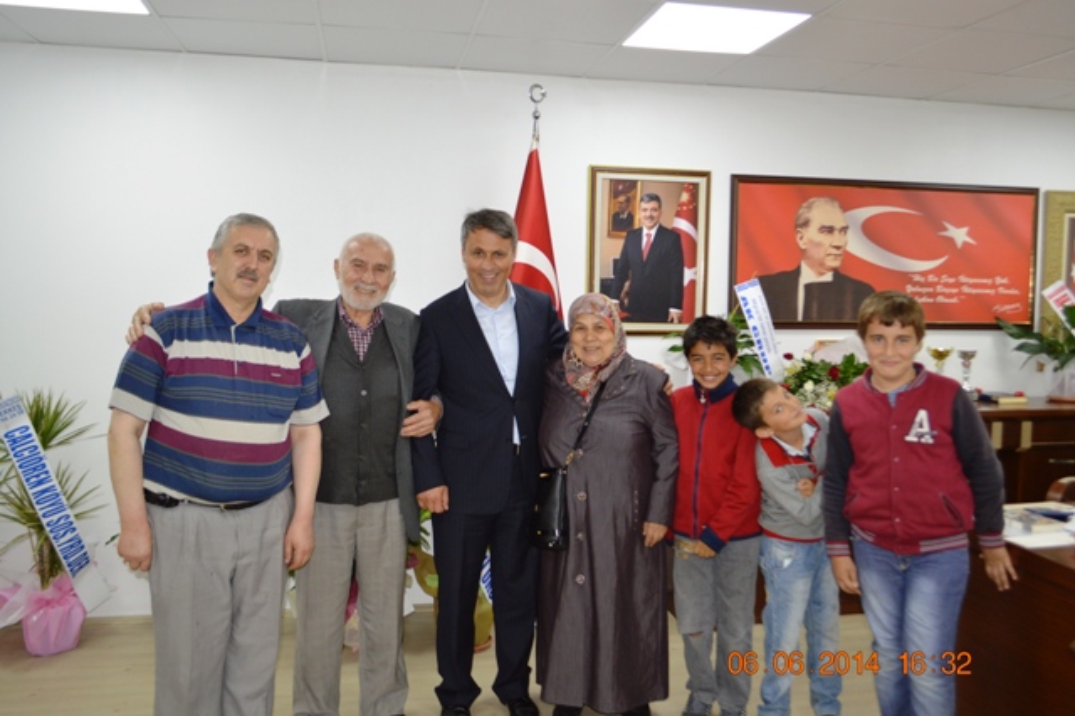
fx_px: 895
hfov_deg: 62.0
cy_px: 358
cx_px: 538
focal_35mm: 30
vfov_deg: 43.6
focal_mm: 20
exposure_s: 1/60
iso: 560
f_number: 3.8
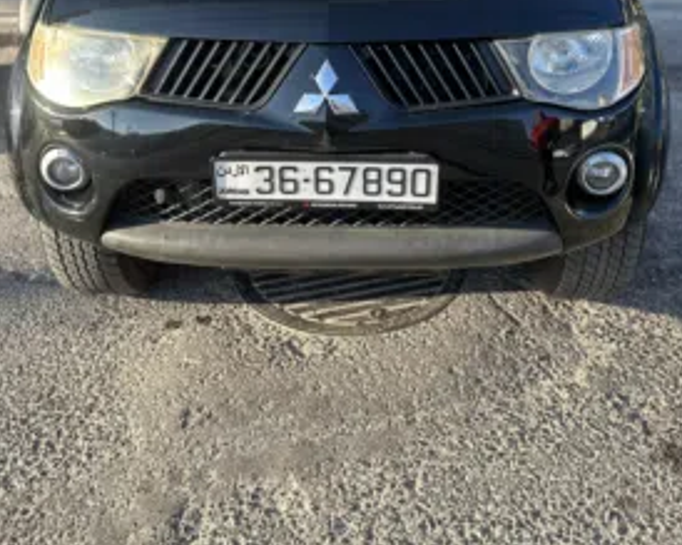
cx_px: 343
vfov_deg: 38.2
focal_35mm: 37
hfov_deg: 49.1
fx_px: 747
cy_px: 90
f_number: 1.5
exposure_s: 1/541
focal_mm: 5.7
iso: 50
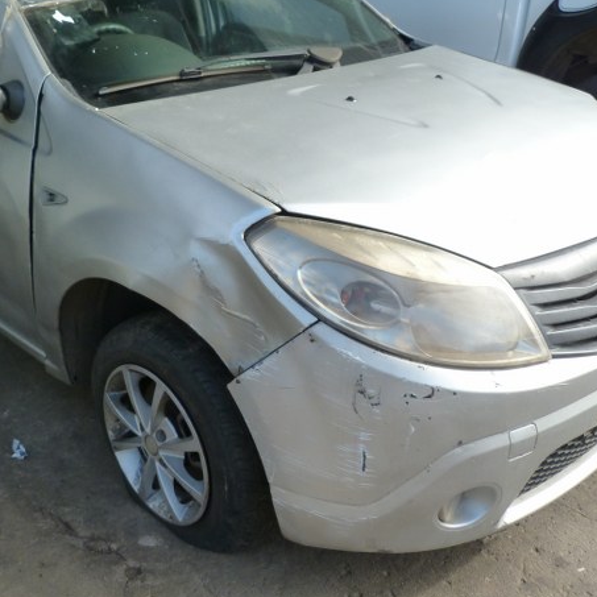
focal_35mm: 39
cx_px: 221
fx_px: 761
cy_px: 219
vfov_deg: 42.5
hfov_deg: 42.5
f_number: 4
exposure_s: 1/160
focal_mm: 4.5
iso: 125
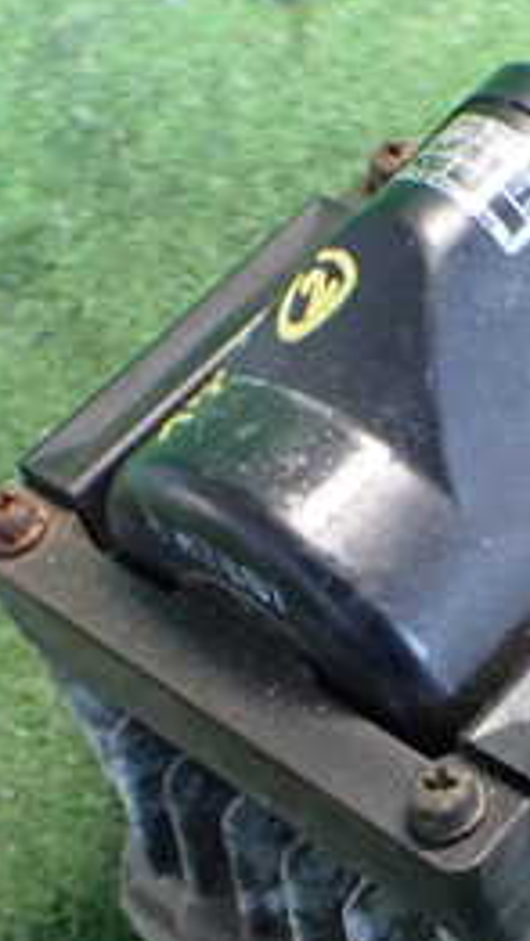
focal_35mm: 75
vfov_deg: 28.2
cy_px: 566
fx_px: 1872
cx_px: 519
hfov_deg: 15.8
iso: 800
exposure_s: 1/40
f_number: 2.3
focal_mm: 5.4
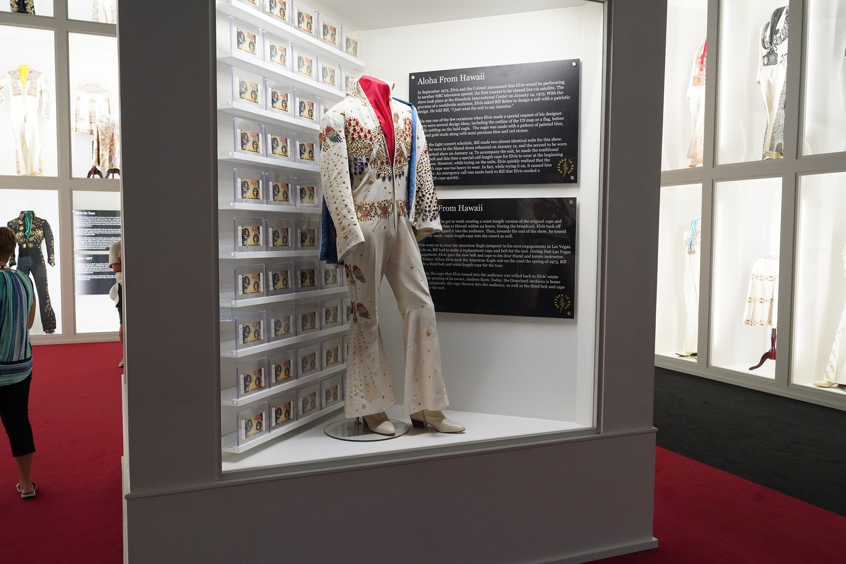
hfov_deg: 61.9
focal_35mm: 30
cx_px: 423
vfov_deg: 43.6
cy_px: 282
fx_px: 705
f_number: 8
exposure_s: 1/100
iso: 6400
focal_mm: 30
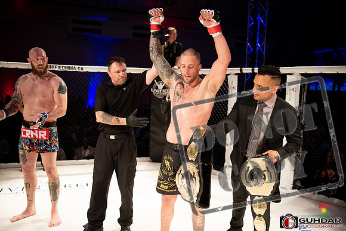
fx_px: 308
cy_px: 116
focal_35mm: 32
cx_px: 173
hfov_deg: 58.7
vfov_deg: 41.1
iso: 1000
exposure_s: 1/1000
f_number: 2.8
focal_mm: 32
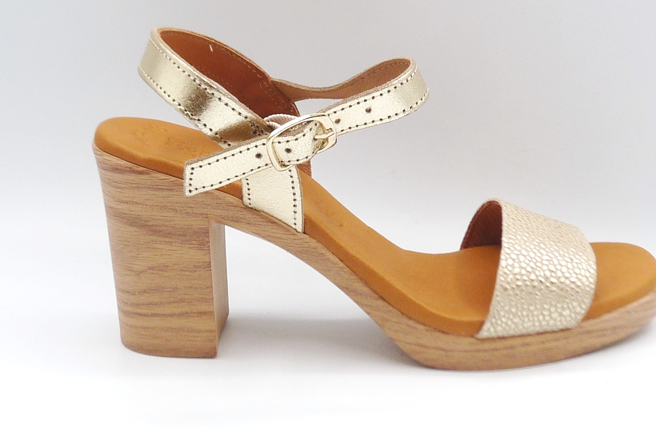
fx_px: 1184
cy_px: 189
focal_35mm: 65
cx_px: 383
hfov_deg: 30.9
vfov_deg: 20.9
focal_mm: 5.2
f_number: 4
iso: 100
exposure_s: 1/160
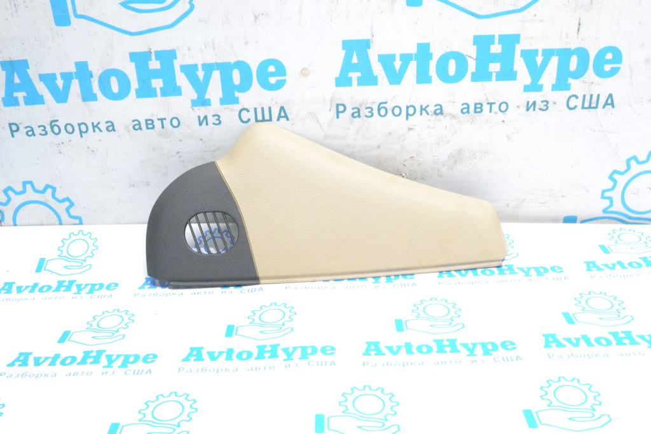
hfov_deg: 53.1
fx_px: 651
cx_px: 326
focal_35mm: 36
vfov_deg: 36.9
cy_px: 217
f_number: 14
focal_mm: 24
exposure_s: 1/80
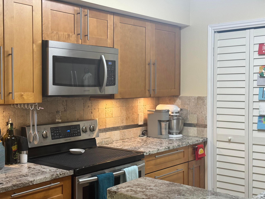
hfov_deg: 39.7
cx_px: 132
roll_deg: +0.6
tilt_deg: -1.8
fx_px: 367
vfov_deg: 30.3
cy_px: 100
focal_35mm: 48
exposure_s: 1/60
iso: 125
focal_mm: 6.76
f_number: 1.78
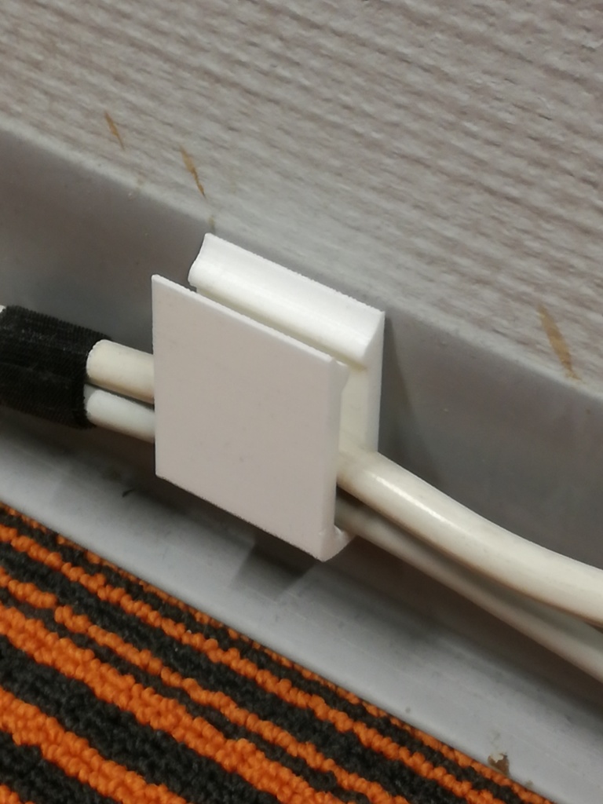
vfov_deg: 65.3
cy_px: 402
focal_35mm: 27
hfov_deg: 51.4
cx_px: 302
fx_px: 627
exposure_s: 1/33.3
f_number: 2
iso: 200
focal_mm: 3.79
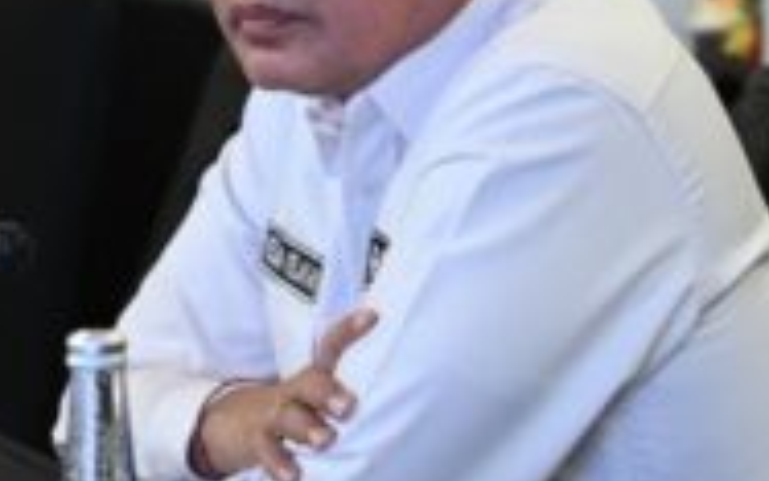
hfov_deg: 6.1
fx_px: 7191
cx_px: 218
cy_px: 58
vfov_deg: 3.8
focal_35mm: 343
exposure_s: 1/60
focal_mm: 150
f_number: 6.3
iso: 5600
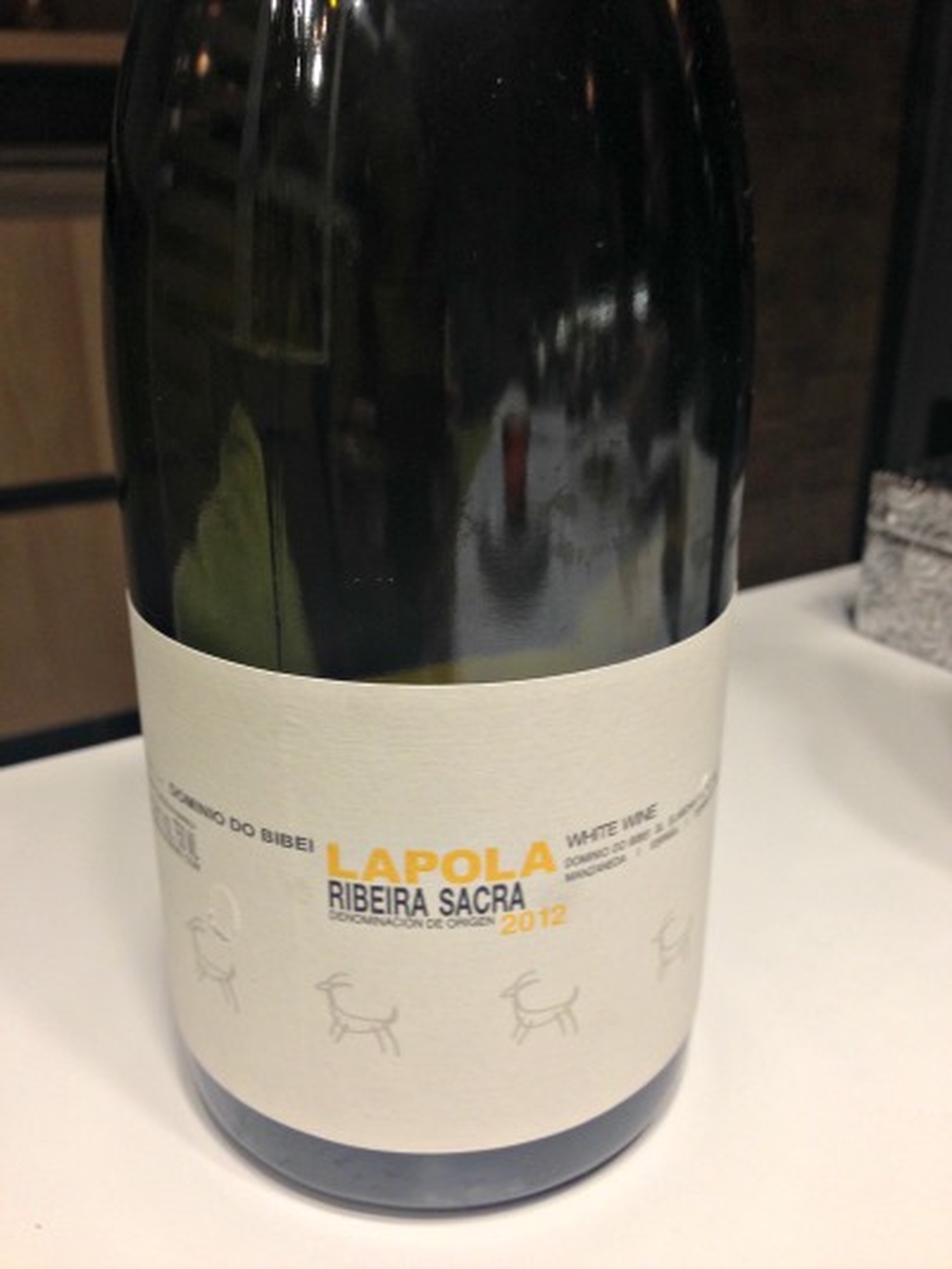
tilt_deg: -21.5
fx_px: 1210
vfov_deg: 55.3
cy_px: 634
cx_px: 476
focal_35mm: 33
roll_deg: -0.7
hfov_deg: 43.0
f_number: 2.4
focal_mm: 4.12
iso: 100
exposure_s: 1/20
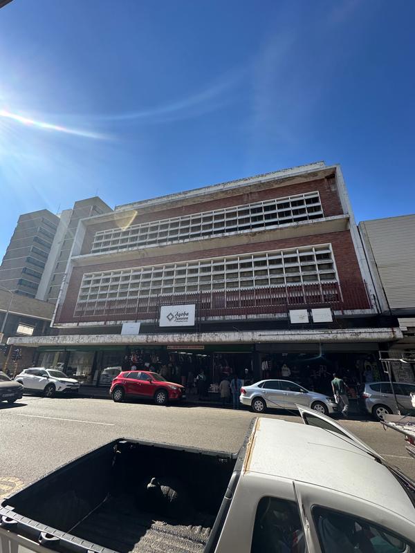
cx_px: 208
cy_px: 276
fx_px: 224
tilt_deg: +21.8
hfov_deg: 85.7
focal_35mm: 14
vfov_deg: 102.1
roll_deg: -1.9
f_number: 2.2
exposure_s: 1/779
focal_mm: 2.22
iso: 40
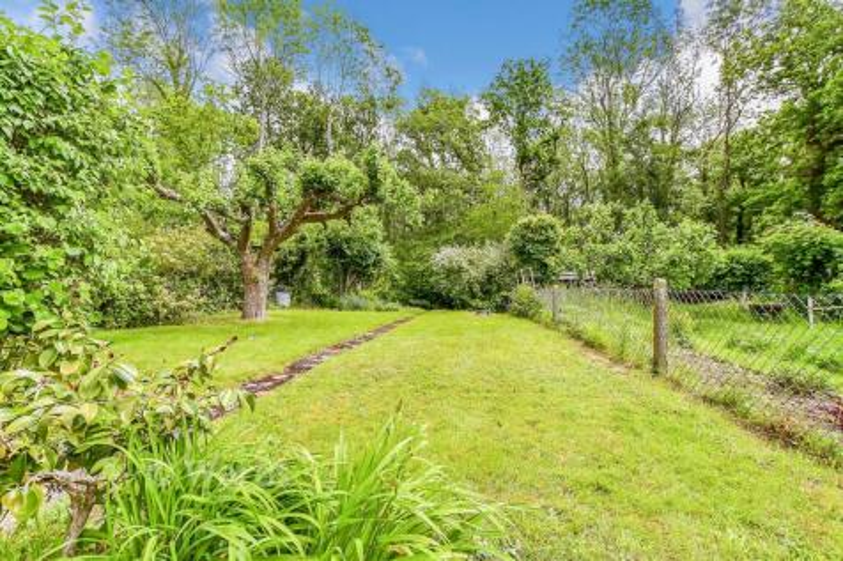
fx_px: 585
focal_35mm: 25
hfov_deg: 71.5
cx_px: 422
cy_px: 280
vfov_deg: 51.3
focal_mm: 17
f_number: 8
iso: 160
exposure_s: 1/250
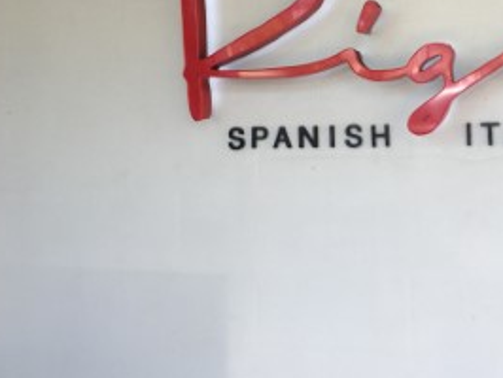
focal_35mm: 49
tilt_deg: +3.7
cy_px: 72
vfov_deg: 29.0
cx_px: 401
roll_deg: -0.1
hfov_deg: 37.5
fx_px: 713
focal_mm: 4.15
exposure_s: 1/120
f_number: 2.2
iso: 25
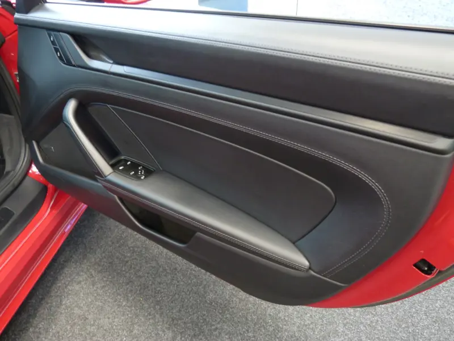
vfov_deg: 49.7
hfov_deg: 63.4
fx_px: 367
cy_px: 170
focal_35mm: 28
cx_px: 227
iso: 200
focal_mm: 5
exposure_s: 1/4
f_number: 2.9
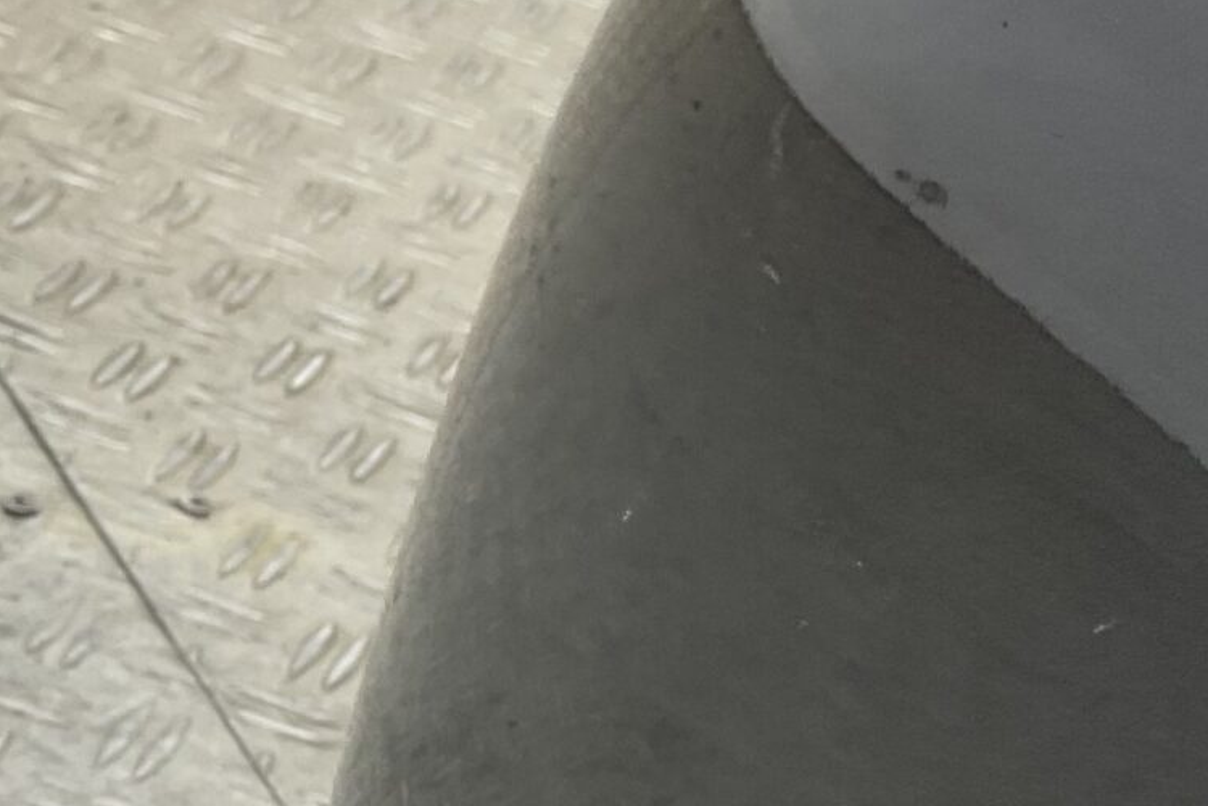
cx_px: 1672
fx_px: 3456
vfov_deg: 13.2
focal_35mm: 103
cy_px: 638
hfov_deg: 18.2
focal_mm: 3
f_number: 1.8
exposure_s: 1/100
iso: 25
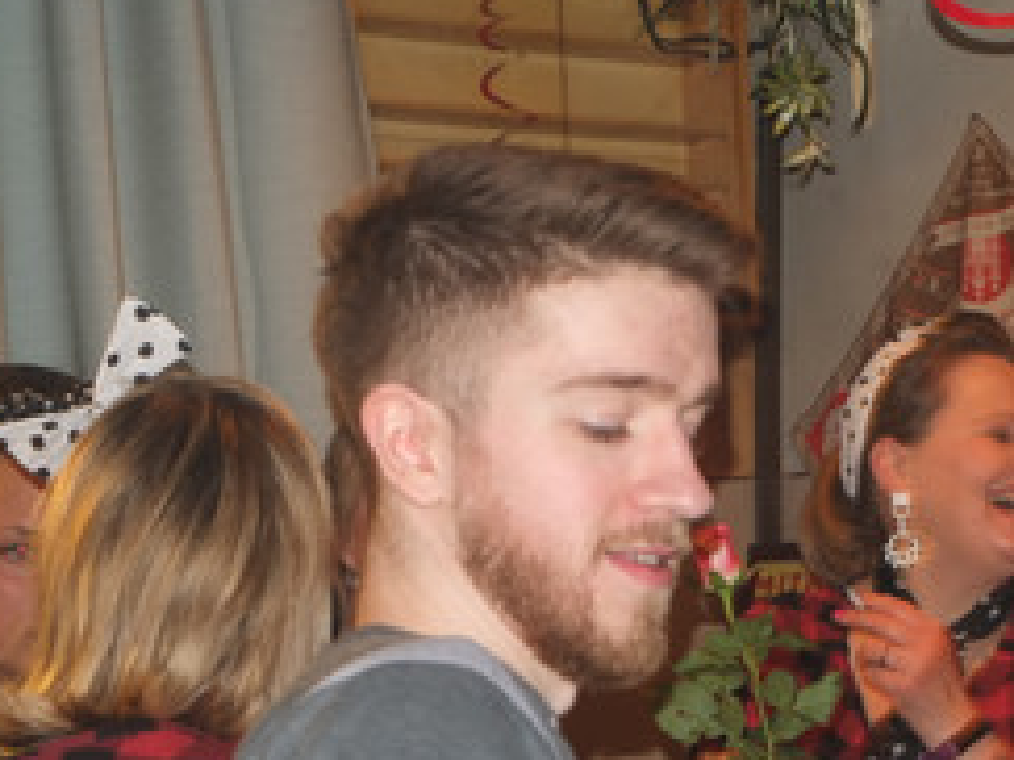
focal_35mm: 97
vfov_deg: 15.2
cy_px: 537
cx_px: 714
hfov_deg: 20.1
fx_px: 2840
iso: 800
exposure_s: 1/15
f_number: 4.5
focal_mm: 32.9
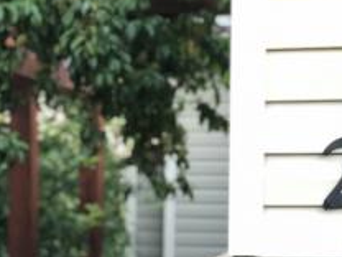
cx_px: 72
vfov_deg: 9.1
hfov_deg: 12.3
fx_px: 1581
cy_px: 369
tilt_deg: -5.2
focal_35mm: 160
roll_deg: -0.8
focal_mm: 6
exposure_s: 1/15
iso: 160
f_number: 2.4
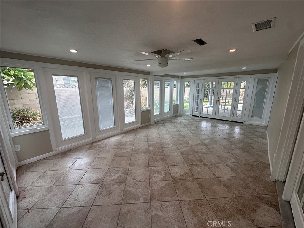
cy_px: 114
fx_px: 123
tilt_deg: -11.9
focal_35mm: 14
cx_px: 152
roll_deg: +0.0
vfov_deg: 85.7
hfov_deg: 102.1
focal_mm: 2.22
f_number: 2.2
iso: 100
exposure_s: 1/120
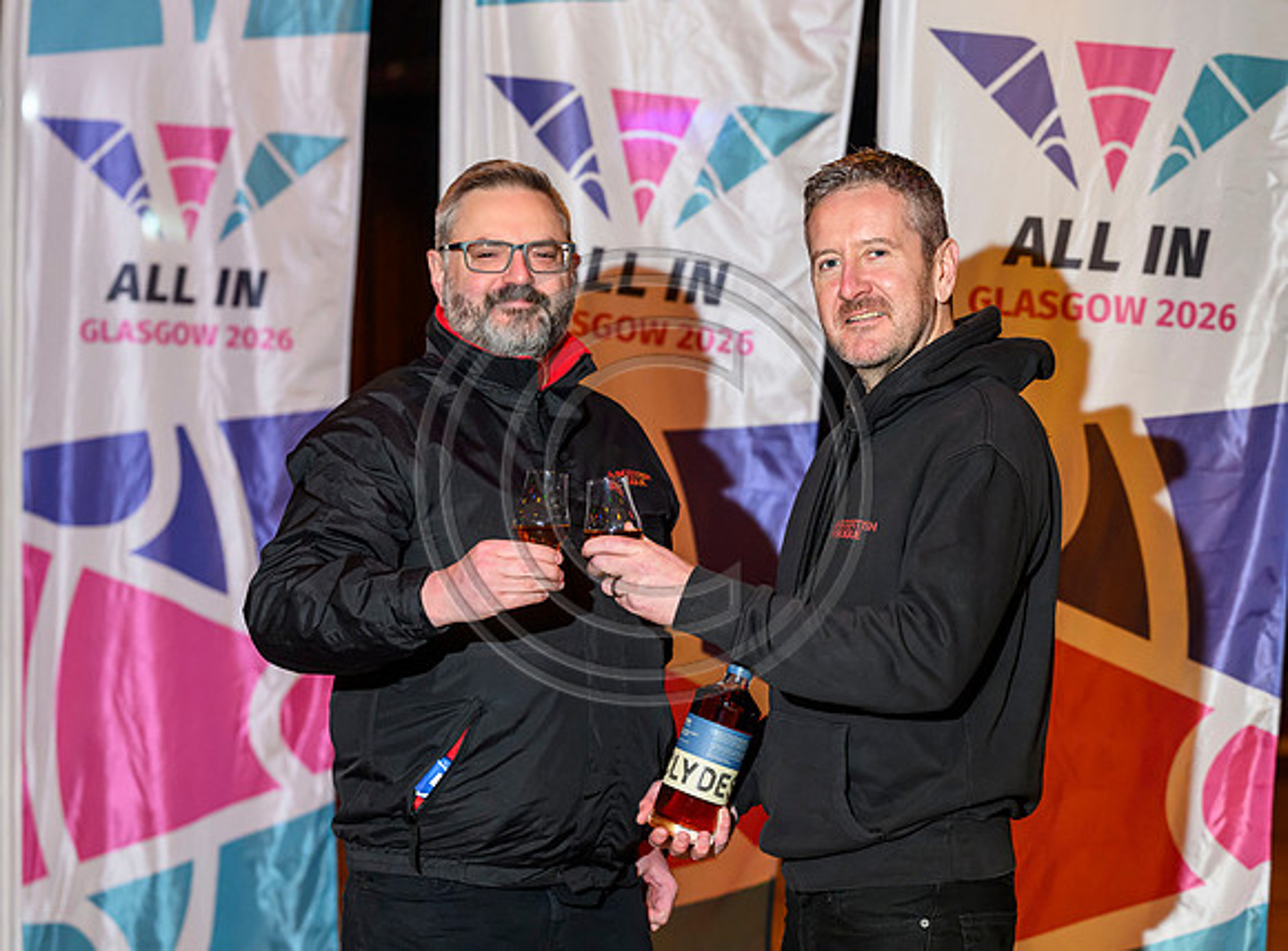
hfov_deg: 17.2
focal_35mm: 115
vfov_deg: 12.8
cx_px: 694
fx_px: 4247
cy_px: 425
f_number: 4
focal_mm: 97
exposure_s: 1/125
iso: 3200
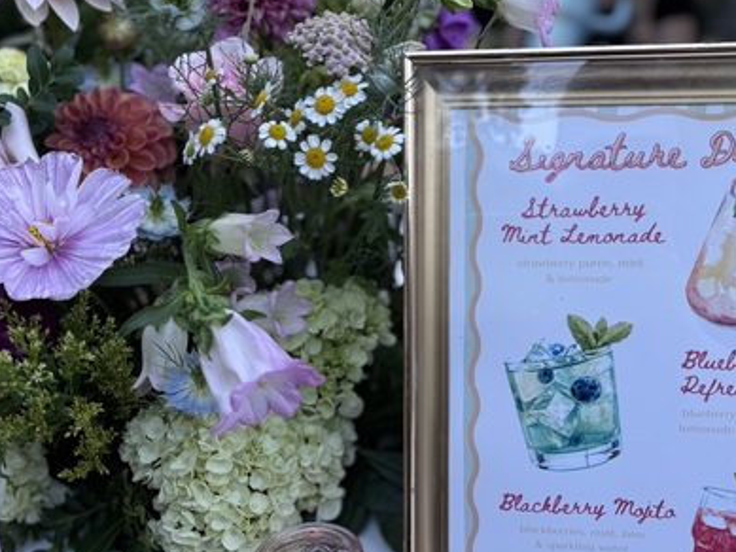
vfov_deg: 38.4
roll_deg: +1.1
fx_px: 787
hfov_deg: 50.0
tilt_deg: -26.1
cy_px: 354
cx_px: 411
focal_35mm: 37
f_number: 1.78
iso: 64
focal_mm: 6.76
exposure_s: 1/220
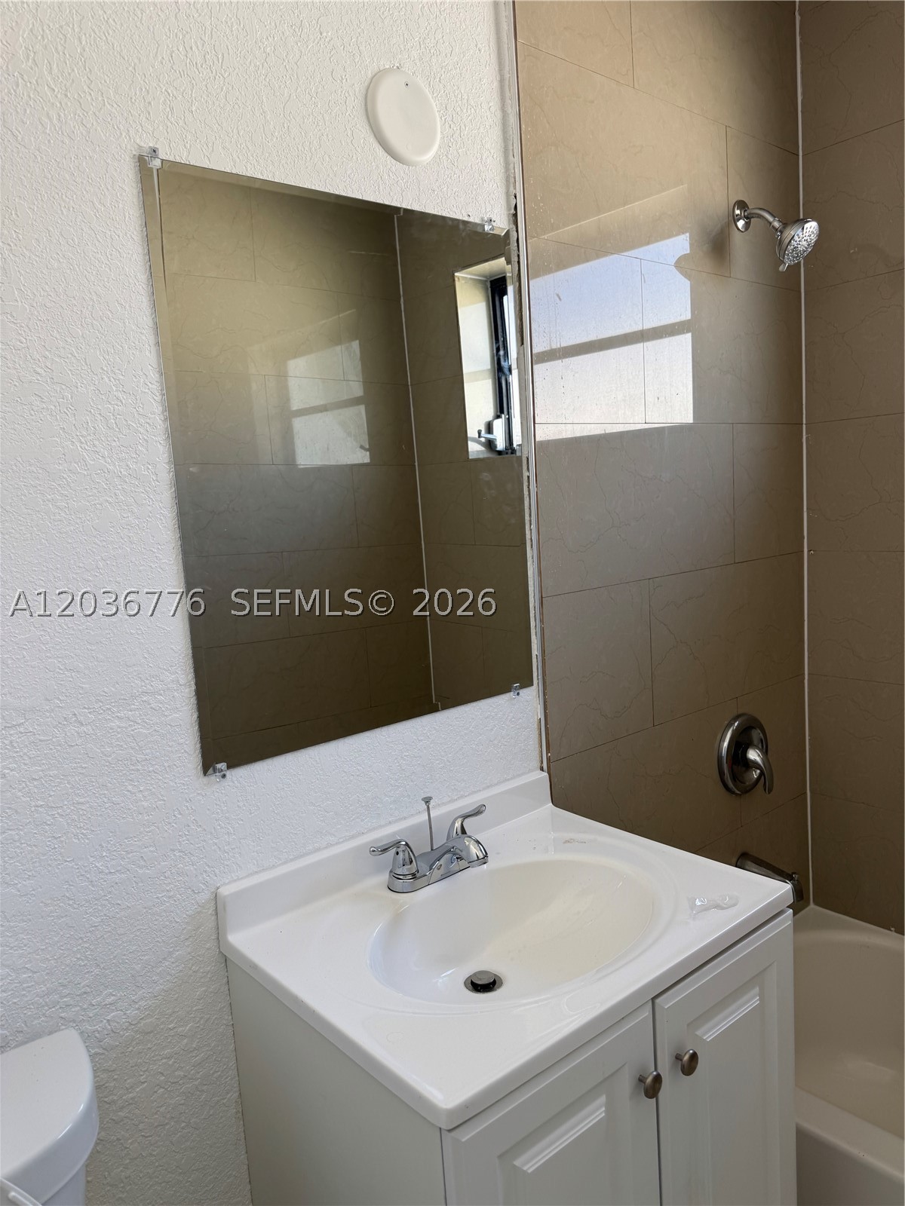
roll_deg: +3.4
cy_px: 603
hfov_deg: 56.8
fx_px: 837
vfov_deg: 71.6
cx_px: 452
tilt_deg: -7.4
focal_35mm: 24
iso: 50
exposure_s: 1/129
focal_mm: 6.76
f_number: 1.78
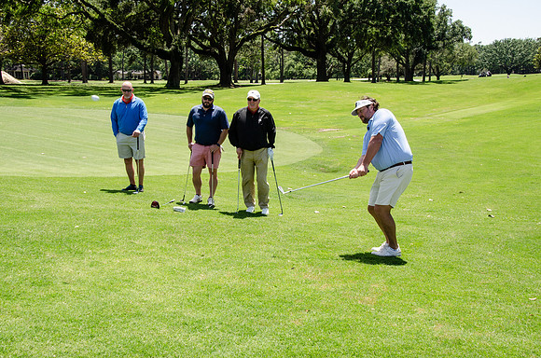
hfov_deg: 49.6
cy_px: 179
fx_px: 585
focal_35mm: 39
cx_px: 270
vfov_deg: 34.1
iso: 400
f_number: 11
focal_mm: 26
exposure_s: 1/500
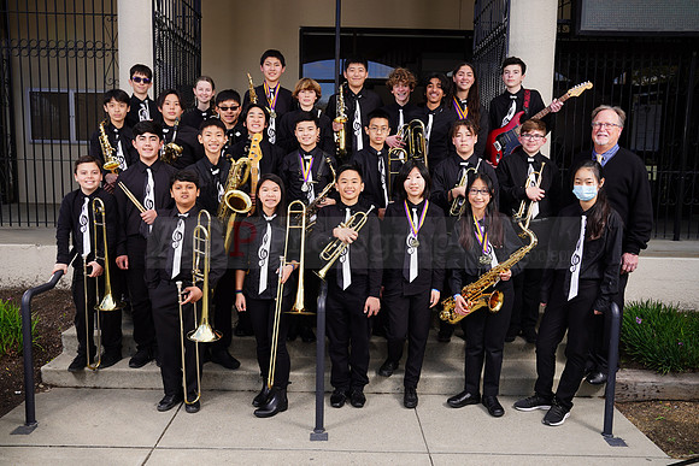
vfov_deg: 43.6
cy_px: 233
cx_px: 350
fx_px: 583
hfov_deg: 61.9
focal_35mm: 30
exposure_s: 1/200
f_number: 6.3
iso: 100
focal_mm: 30
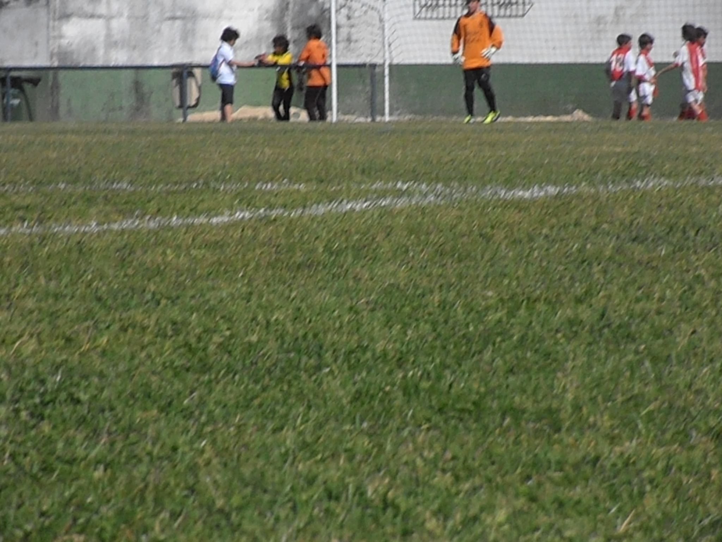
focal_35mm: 198
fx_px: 4130
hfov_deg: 10.0
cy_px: 271
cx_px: 361
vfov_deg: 7.5
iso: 400
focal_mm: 35.05
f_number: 15
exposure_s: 1/500
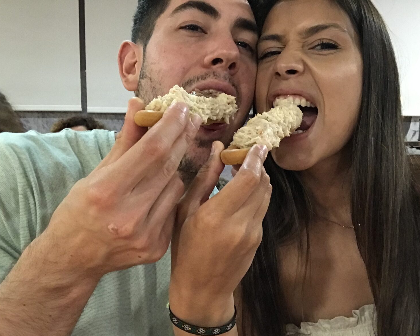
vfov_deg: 43.4
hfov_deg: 52.8
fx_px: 423
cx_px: 225
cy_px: 171
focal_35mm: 34
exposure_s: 1/17
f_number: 2.2
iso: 320
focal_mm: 2.87
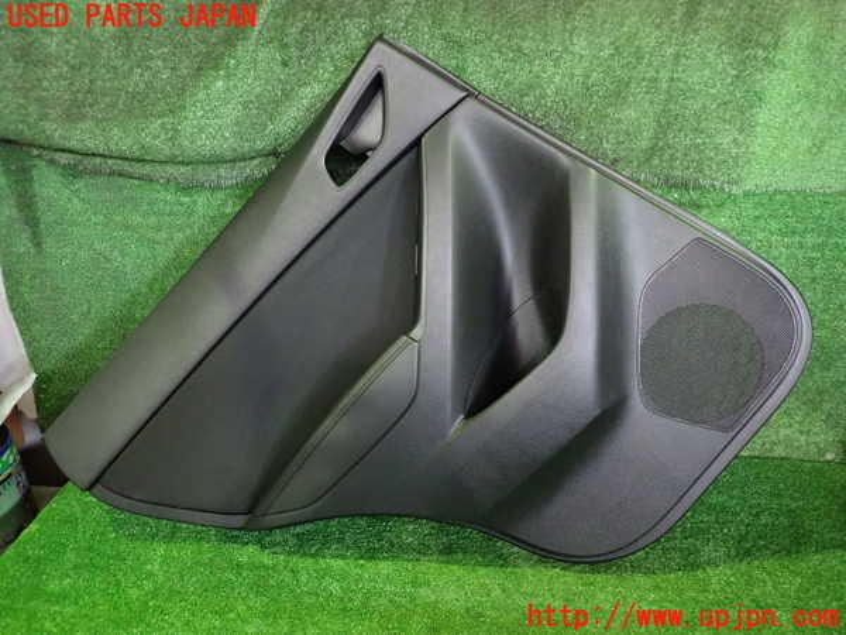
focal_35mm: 25
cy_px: 318
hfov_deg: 69.4
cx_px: 423
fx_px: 611
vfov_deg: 54.9
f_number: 2
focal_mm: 4.5
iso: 800
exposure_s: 1/25
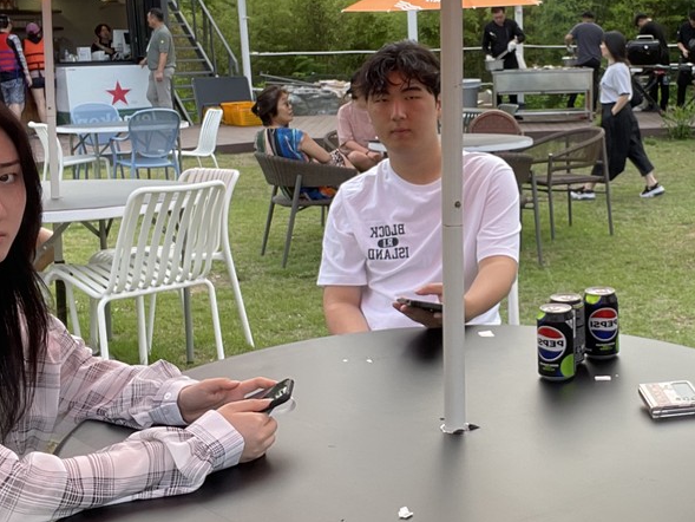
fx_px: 1004
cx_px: 489
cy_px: 204
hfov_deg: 37.6
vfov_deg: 29.0
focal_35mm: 50
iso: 64
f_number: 2.2
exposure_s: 1/120
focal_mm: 2.71
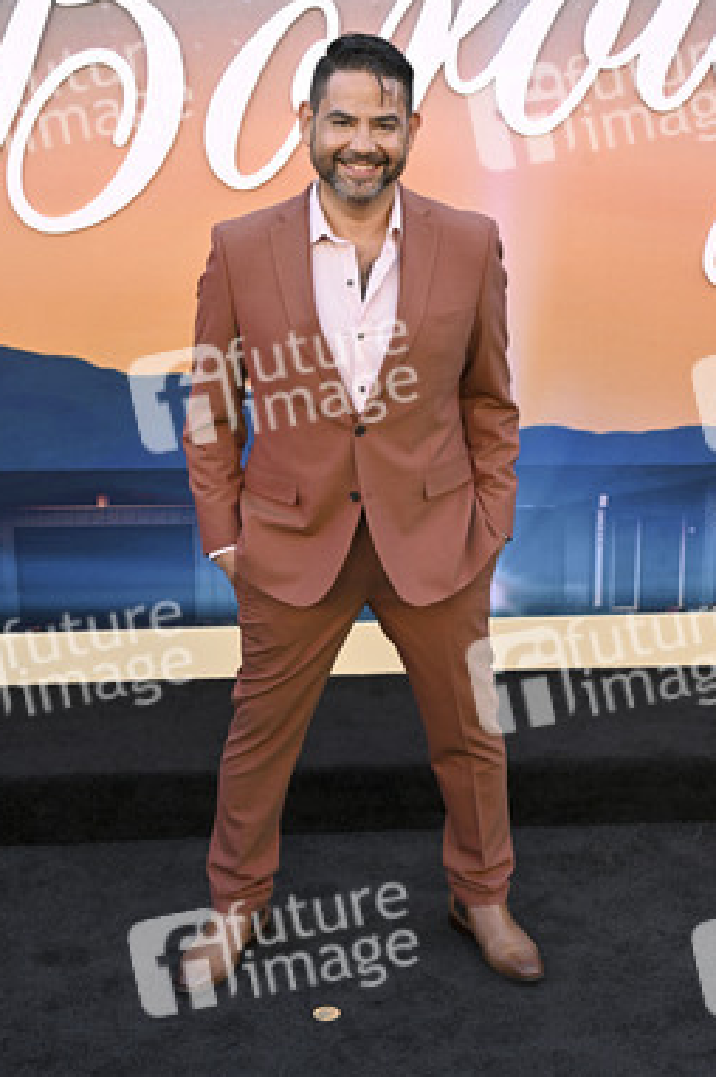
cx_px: 355
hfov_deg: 30.5
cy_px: 527
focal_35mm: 44
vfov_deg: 44.5
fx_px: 1315
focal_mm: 42
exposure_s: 1/320
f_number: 7.1
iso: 640
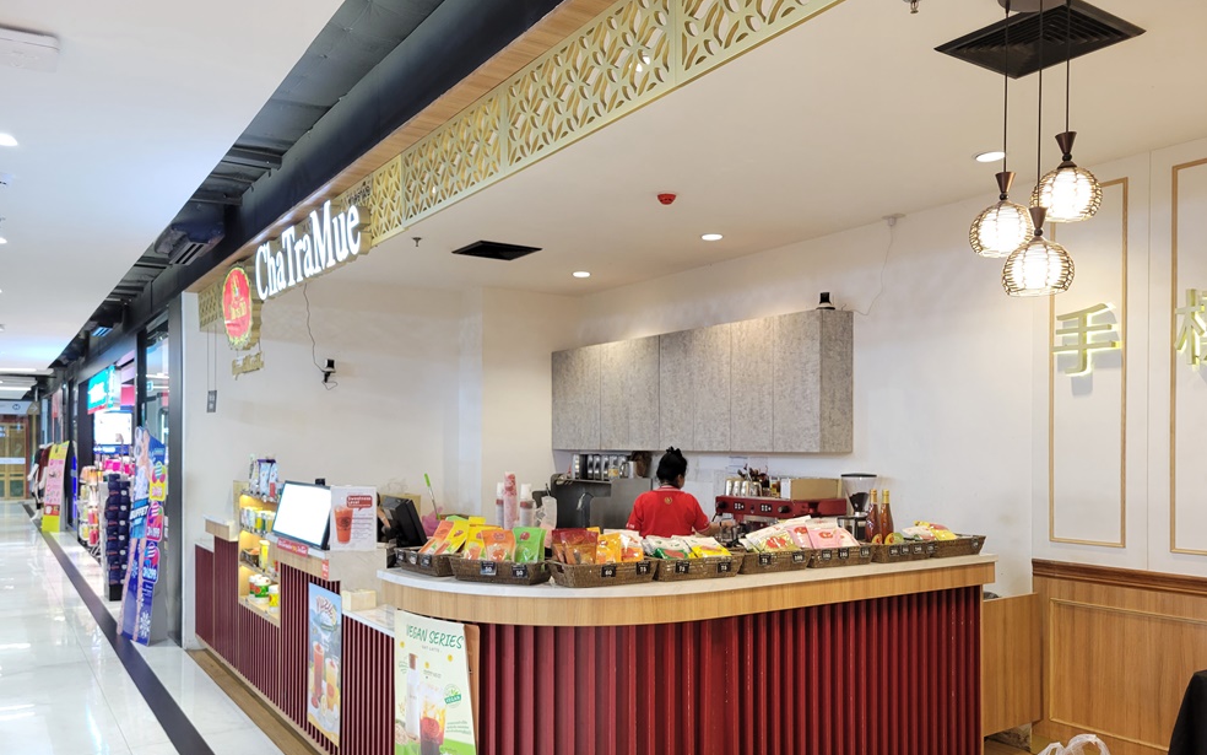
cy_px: 458
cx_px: 611
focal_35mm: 28
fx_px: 921
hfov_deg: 66.5
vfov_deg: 44.3
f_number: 1.8
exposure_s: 1/50
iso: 250
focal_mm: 5.4
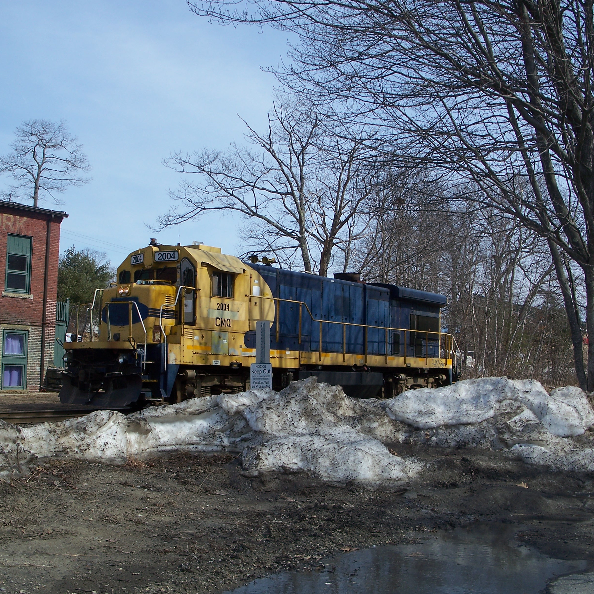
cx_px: 276
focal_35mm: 44
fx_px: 854
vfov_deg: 38.3
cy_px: 296
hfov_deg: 38.3
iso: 64
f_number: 4
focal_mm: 7.8
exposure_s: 1/640
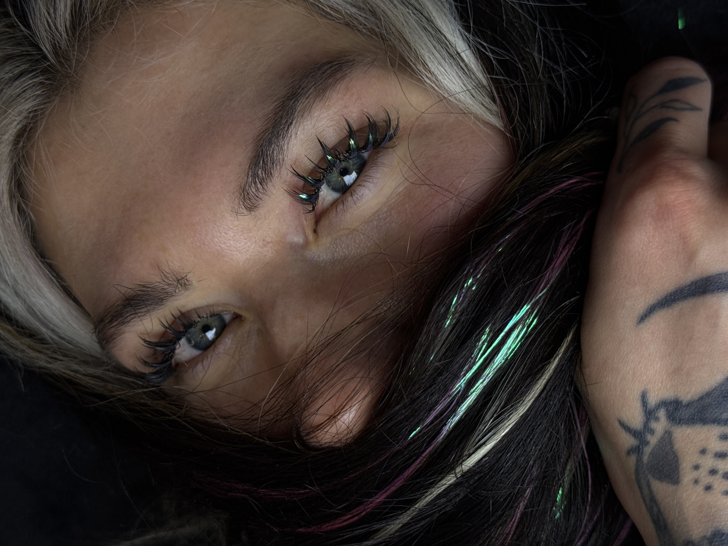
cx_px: 364
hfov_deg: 39.7
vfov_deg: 30.3
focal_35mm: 48
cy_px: 273
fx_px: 1009
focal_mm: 6.76
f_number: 1.78
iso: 80
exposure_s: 1/747
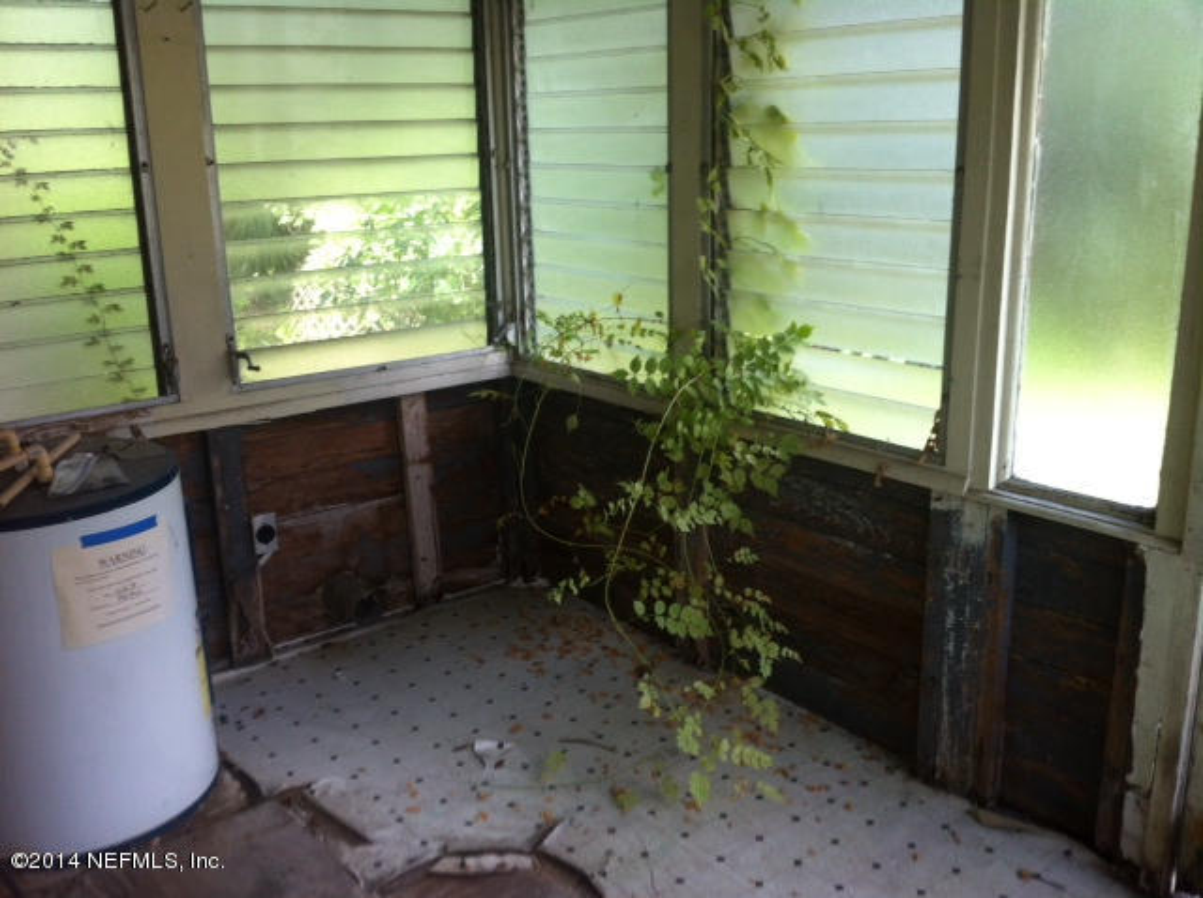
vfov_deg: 40.6
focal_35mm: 35
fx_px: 1215
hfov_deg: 52.7
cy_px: 449
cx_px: 602
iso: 80
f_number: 2.8
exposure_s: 1/30
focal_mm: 3.85
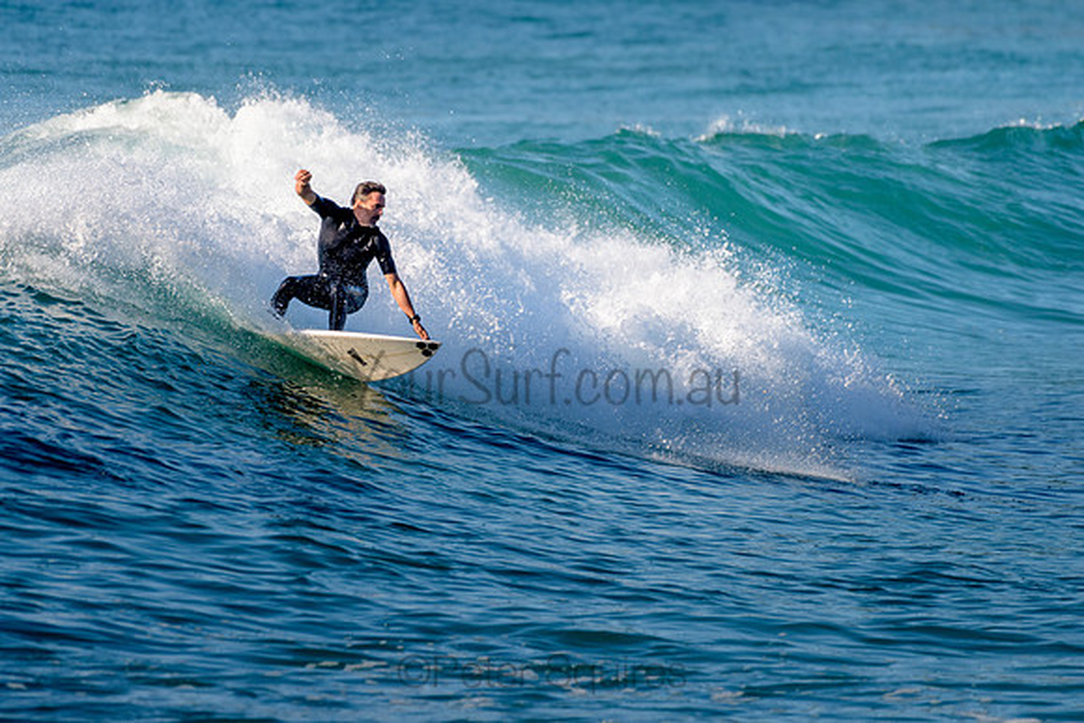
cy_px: 322
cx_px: 498
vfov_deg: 2.2
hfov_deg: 3.4
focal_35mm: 612
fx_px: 18439
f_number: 5.6
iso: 360
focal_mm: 500
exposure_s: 1/2000
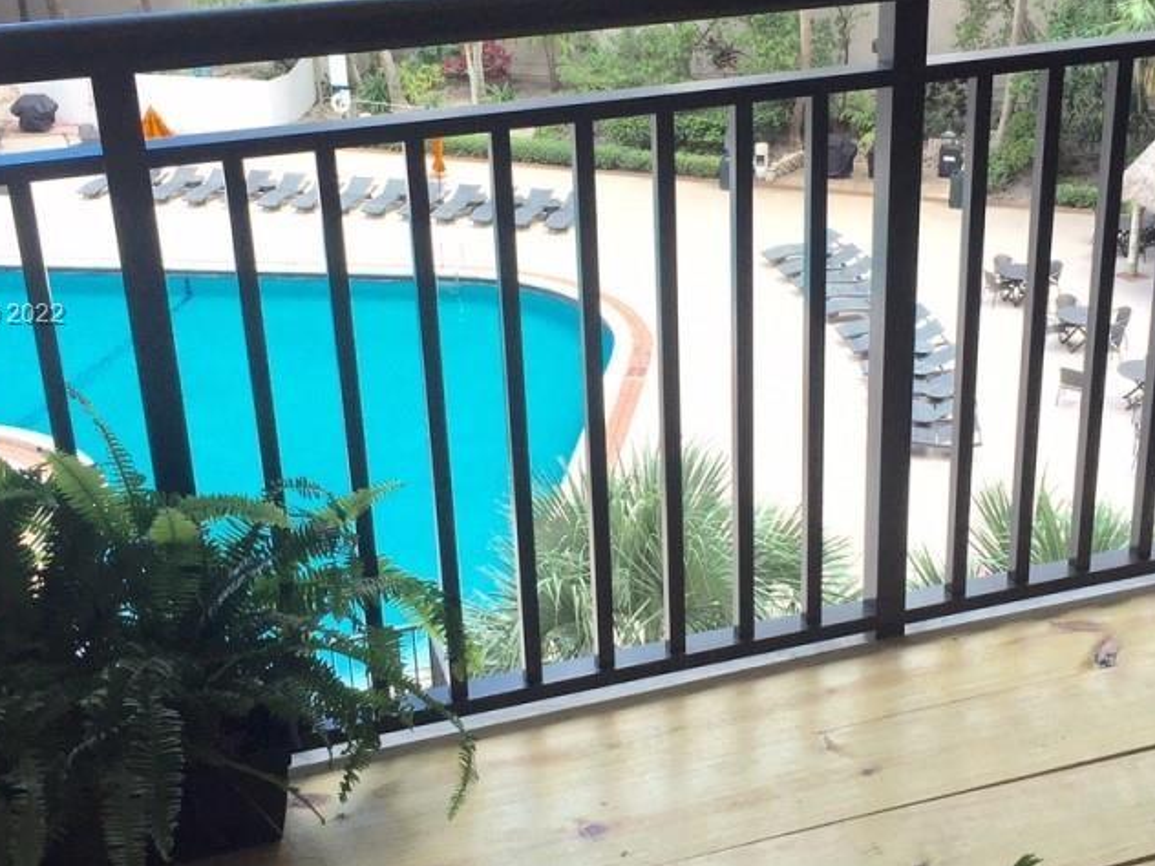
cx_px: 620
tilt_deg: -21.1
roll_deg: +1.7
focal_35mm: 47
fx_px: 1568
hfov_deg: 40.4
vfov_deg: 30.7
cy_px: 316
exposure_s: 1/444
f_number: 2.2
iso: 32
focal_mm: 4.15
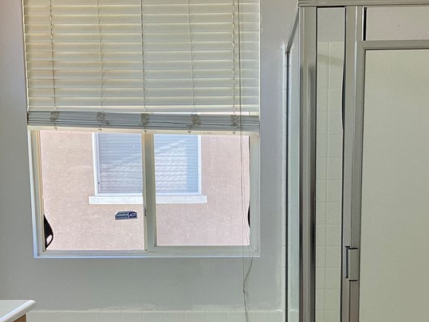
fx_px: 732
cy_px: 287
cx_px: 234
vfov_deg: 24.2
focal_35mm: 59
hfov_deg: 32.7
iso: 50
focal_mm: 3.3
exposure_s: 1/120
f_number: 2.4
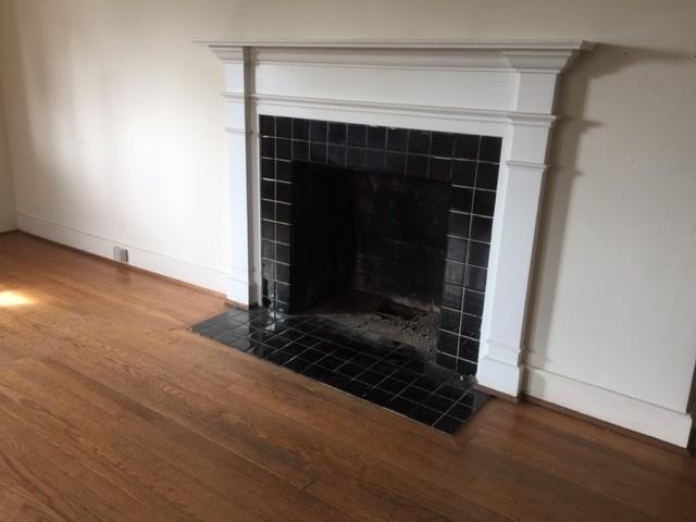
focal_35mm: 29
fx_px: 583
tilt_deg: -15.7
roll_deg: -2.1
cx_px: 348
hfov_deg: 61.7
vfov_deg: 48.2
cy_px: 261
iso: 32
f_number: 2.2
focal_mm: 4.15
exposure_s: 1/30
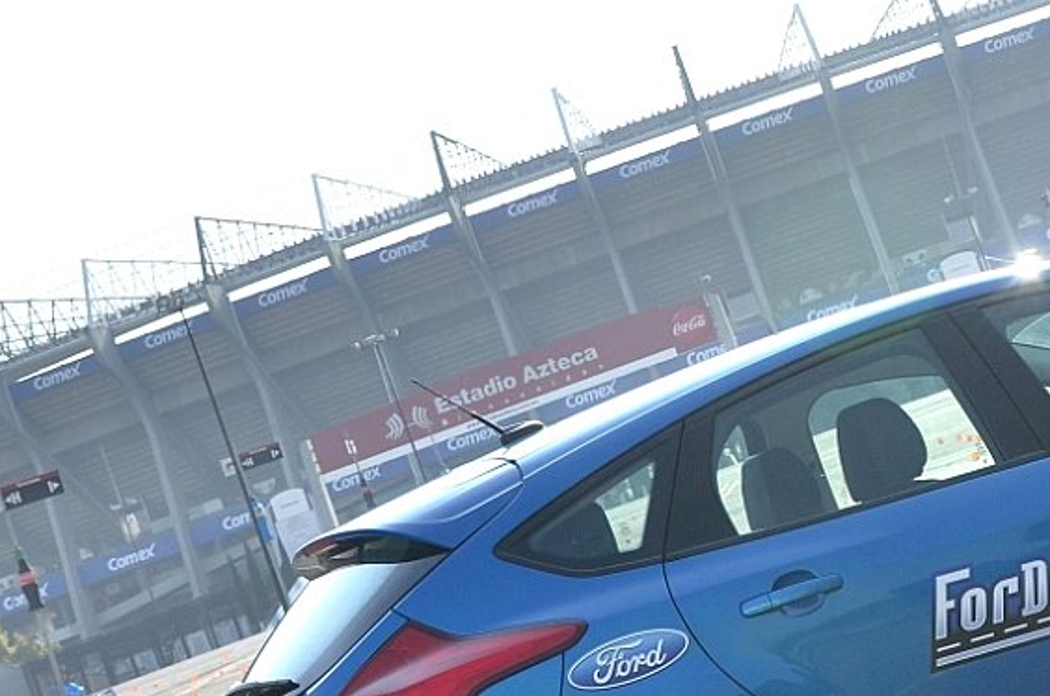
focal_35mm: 106
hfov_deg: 19.0
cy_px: 410
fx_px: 3099
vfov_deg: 12.8
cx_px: 840
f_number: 5.6
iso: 250
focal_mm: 25
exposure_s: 1/400
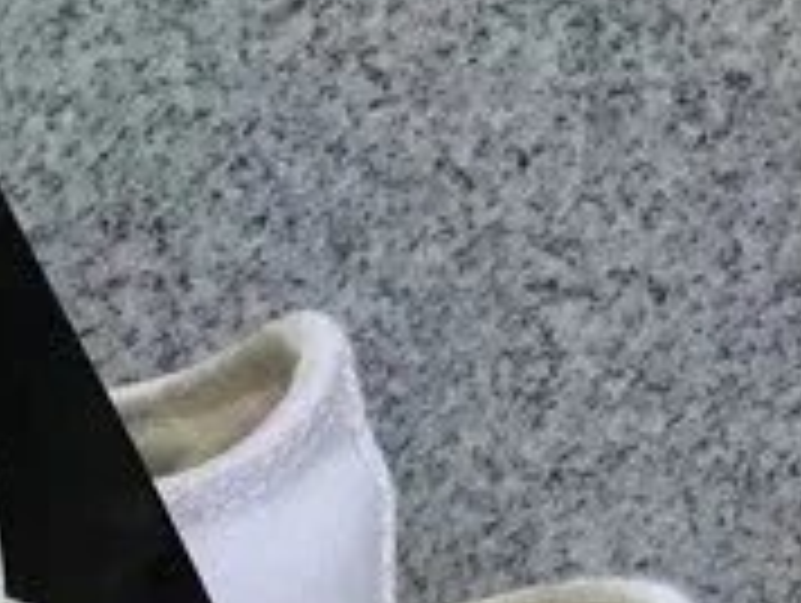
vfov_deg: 10.0
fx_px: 3221
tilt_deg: -25.2
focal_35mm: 139
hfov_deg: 12.4
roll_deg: -0.2
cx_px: -814
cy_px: 1134
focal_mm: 3.3
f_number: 2.4
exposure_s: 1/1006
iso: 25
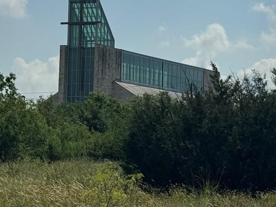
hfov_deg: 12.9
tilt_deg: +2.8
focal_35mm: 151
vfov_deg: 9.8
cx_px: 301
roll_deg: -1.0
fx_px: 1204
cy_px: 93
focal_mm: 6.76
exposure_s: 1/28571
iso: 80
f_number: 1.78
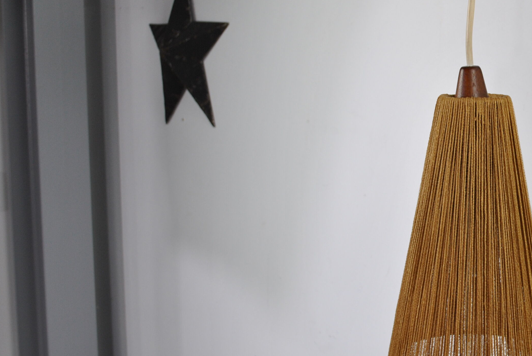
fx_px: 991
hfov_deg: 28.7
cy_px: 115
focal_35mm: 67
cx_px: 490
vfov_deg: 20.3
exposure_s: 1/50
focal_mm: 24
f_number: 5
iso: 200
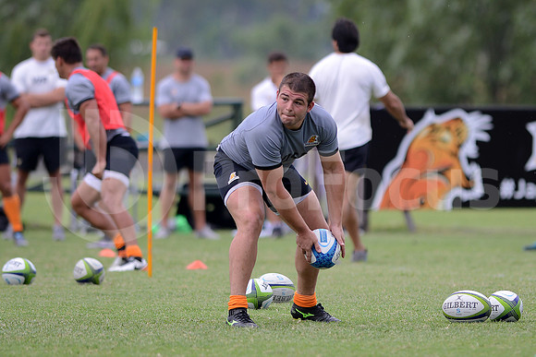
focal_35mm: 300
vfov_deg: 4.6
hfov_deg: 6.9
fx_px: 4468
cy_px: 178
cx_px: 268
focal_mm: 300
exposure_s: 1/1000
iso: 200
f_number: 2.8
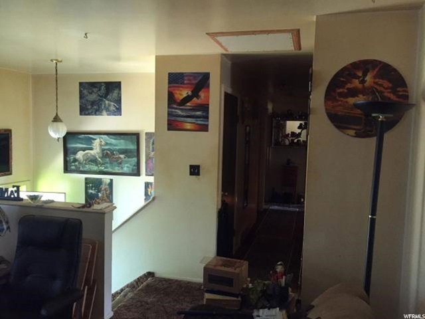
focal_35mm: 29
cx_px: 212
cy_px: 160
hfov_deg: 61.7
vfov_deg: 48.2
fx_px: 356
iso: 320
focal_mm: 4.15
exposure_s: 1/30
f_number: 2.2
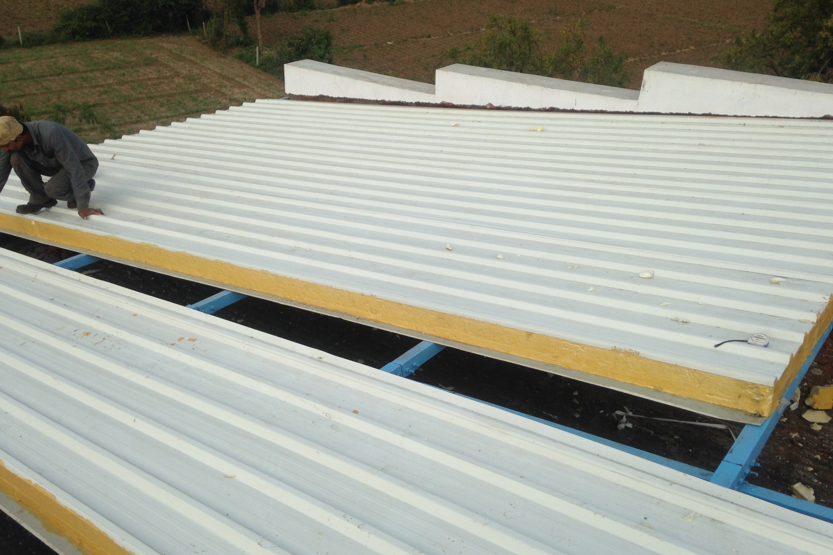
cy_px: 288
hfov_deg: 53.1
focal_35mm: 36
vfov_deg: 36.9
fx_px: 833
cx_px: 434
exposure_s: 1/2008
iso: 50
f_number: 2.4
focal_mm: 4.12
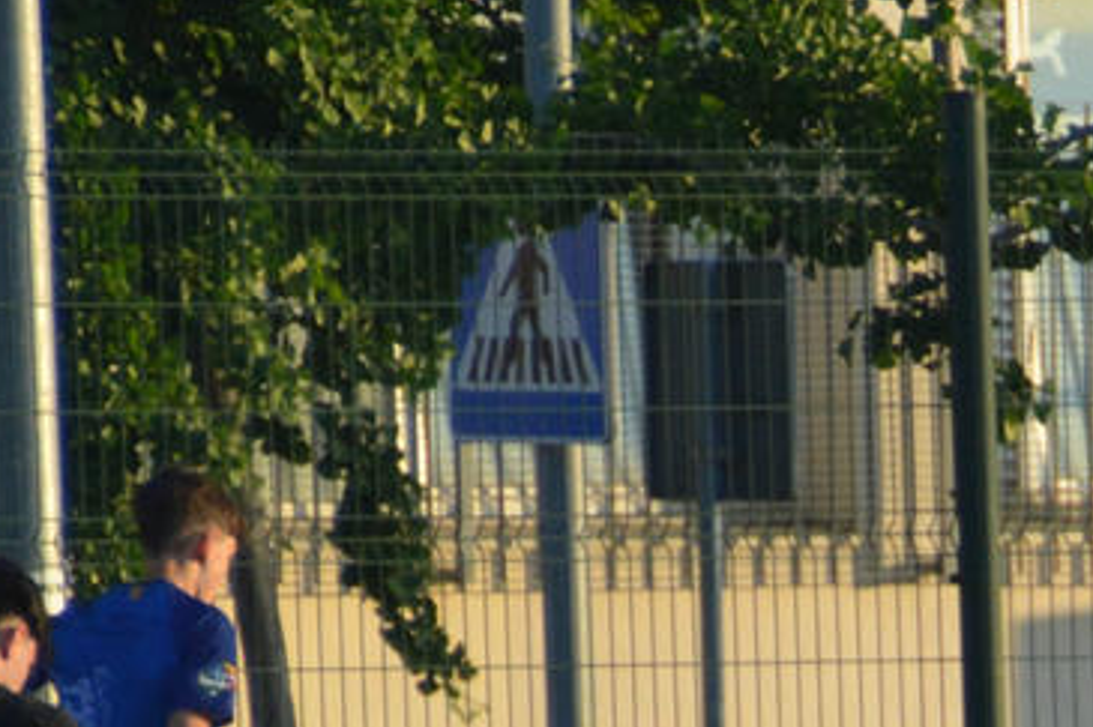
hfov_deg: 1.2
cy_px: 1835
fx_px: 51072
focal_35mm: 1683
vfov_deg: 0.8
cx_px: 2066
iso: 720
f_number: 6.3
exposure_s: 1/1000
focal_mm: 200
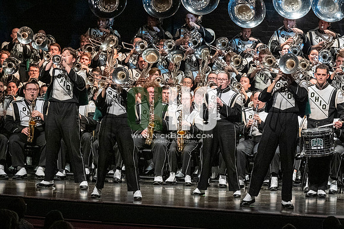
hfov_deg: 9.5
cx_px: 172
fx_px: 2072
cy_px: 114
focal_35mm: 217
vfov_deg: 6.3
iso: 4000
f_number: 4
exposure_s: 1/500
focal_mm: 145
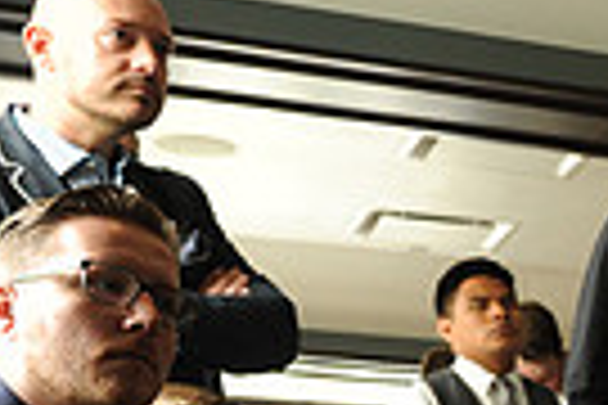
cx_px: 1144
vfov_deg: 10.2
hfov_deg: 13.9
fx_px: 2178
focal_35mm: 129
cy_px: 652
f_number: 6.3
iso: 2500
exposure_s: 1/80
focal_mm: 30
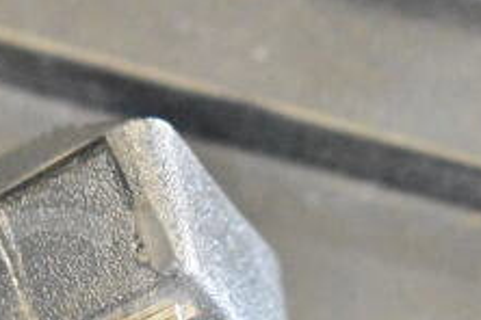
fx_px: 3024
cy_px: 382
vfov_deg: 6.0
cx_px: -13
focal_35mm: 226
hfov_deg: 9.0
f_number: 5.6
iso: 25600
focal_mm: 55
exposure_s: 1/100
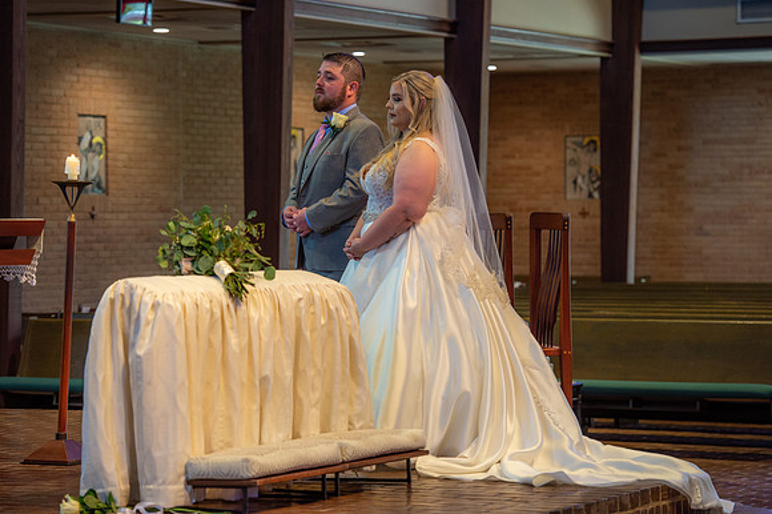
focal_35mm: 130
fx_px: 2786
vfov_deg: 10.5
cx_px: 386
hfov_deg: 15.8
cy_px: 257
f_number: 4.5
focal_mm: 130
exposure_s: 1/100
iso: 1250
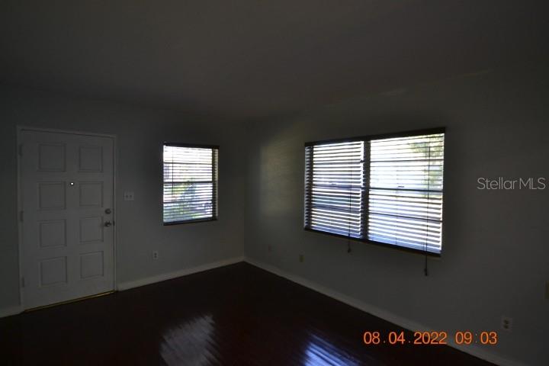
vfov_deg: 69.7
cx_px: 274
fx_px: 263
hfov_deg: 92.4
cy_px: 183
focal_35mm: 17
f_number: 3.5
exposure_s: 1/60
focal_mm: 11.5
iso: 450
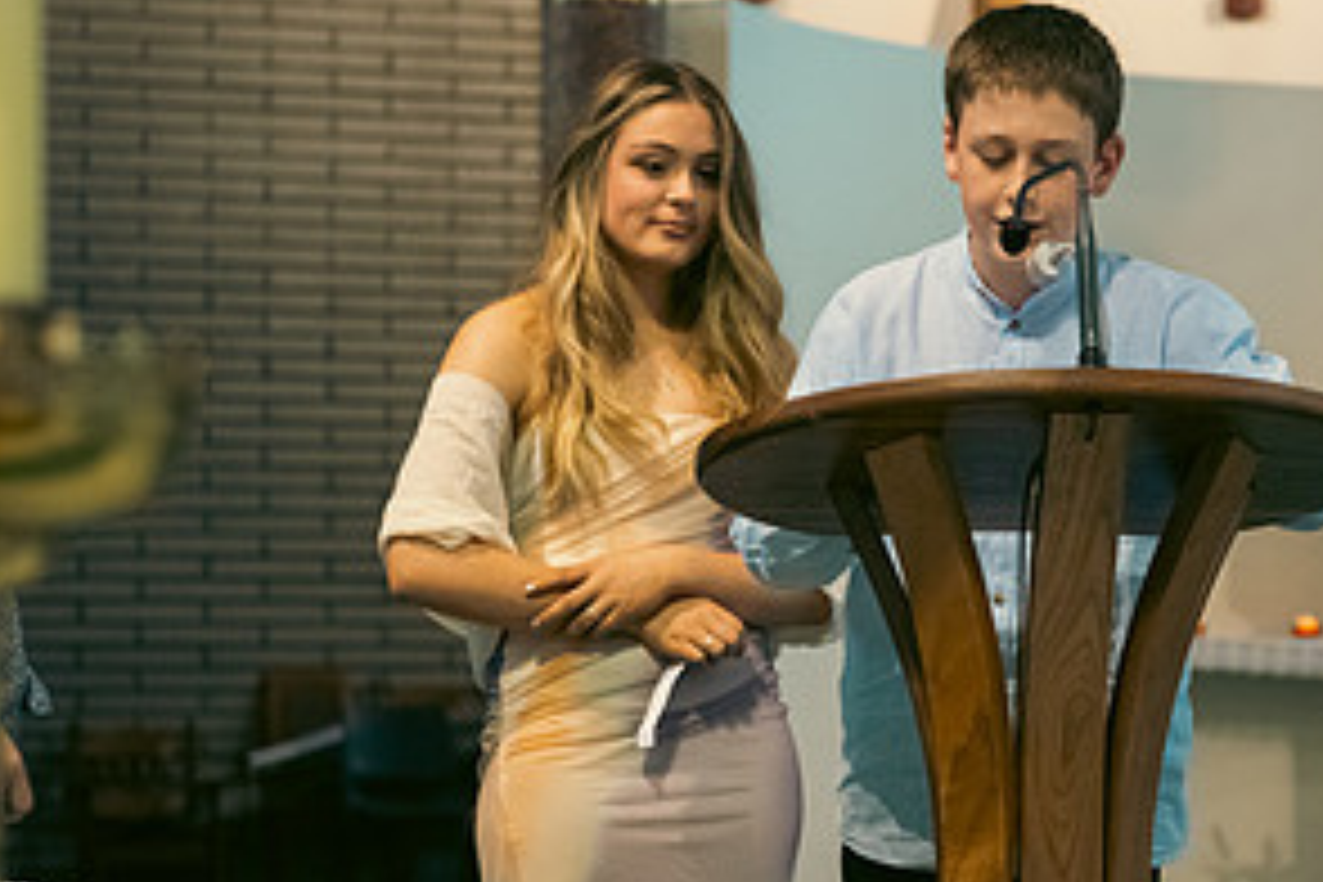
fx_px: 5071
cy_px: 434
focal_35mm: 138
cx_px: 1004
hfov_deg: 14.8
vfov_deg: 9.9
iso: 1000
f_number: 3.5
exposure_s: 1/160
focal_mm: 70
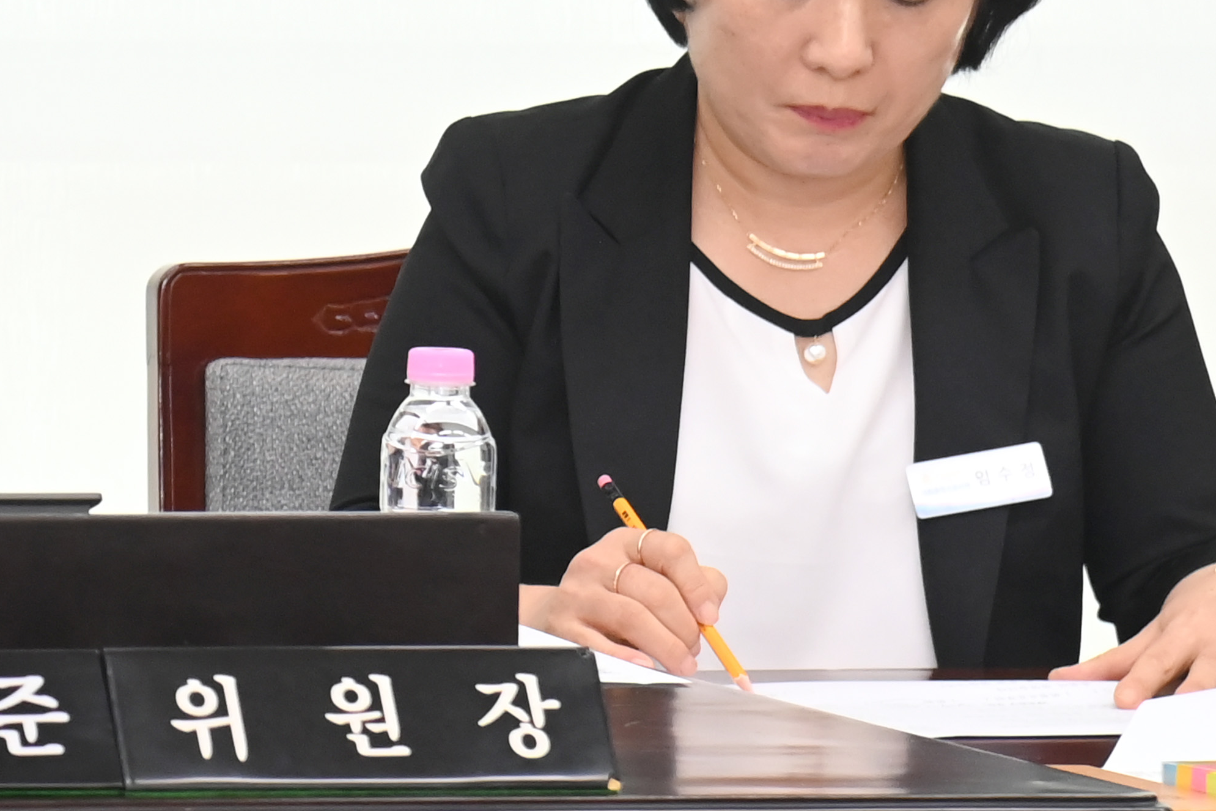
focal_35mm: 336
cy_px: 151
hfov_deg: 6.1
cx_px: -433
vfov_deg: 4.1
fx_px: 11348
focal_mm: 120
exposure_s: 1/250
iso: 3200
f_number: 6.3
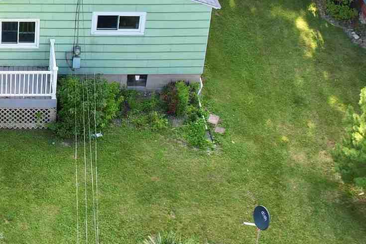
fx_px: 935
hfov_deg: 21.2
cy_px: 55
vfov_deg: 14.8
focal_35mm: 92
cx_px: -16
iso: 100
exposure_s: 1/200
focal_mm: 8.38
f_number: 2.8
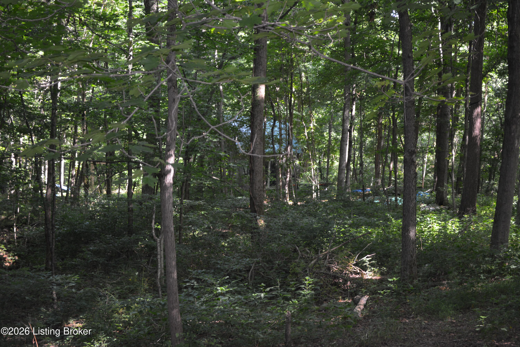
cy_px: 174
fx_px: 910
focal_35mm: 63
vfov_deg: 21.6
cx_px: 260
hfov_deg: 31.9
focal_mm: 42
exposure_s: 1/60
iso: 640
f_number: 5.3
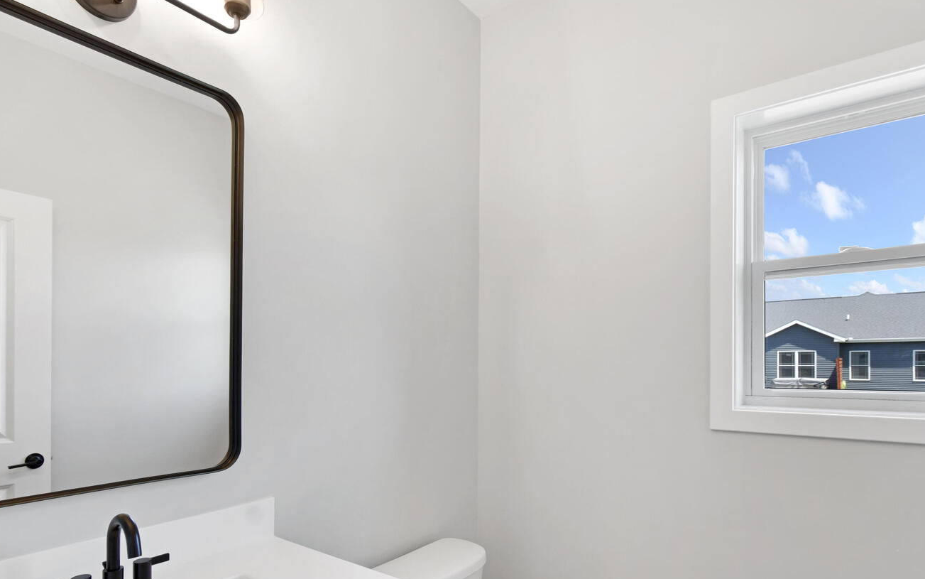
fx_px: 479
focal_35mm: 19
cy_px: 381
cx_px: 463
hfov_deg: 88.0
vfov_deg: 60.9
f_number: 7.1
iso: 200
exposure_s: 1/13
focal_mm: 10
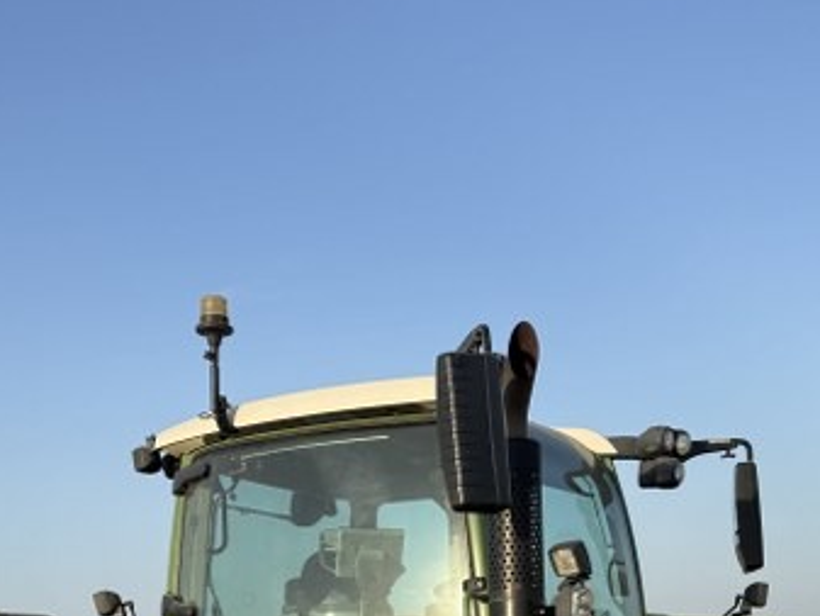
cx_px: 375
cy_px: 691
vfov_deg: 23.9
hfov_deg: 33.8
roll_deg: +2.6
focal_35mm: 57
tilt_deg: -0.6
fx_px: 1351
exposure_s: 1/1493
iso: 80
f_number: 1.78
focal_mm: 6.76
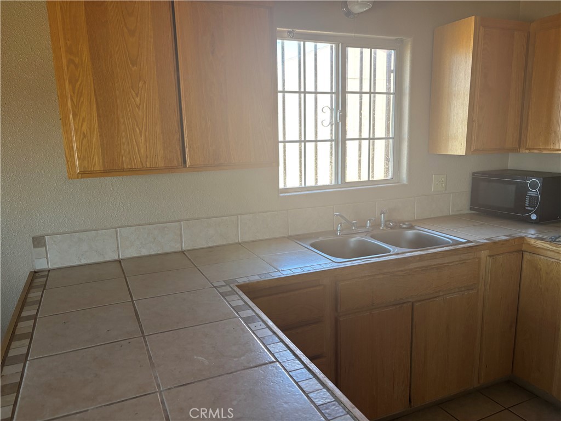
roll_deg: +0.6
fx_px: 421
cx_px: 280
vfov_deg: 53.1
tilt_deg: -10.8
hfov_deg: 67.3
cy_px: 210
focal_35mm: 26
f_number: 1.6
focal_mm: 5.96
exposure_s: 1/121
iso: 100
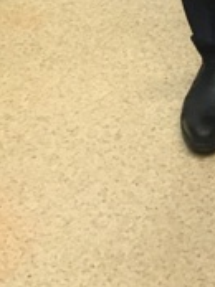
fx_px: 1420
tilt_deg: -10.4
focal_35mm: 171
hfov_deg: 8.1
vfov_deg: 9.9
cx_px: 475
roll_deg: -2.2
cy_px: -452
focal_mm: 4.15
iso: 125
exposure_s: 1/33
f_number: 2.2
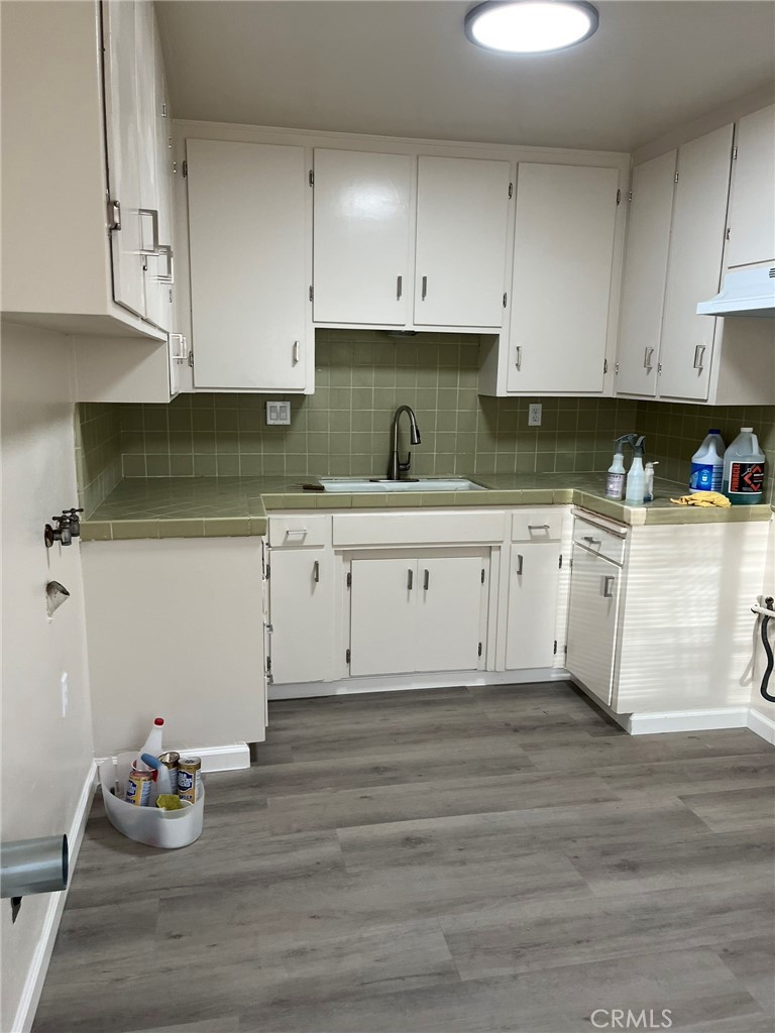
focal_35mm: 26
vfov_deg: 67.3
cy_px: 516
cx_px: 388
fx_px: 776
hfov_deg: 53.1
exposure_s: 1/120
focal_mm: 5.1
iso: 125
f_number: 1.6
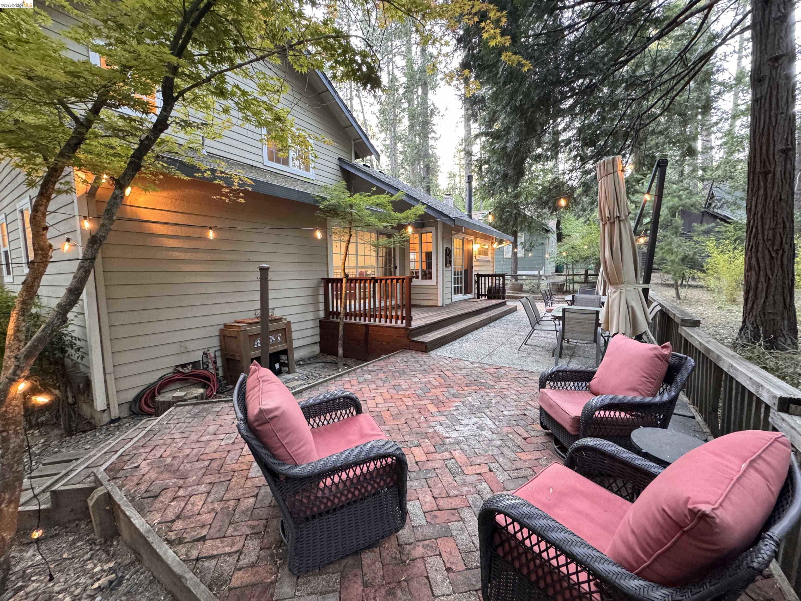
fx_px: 324
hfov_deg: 102.1
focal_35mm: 14
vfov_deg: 85.7
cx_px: 400
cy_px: 300
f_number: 2.2
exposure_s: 1/60
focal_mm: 2.22
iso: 640
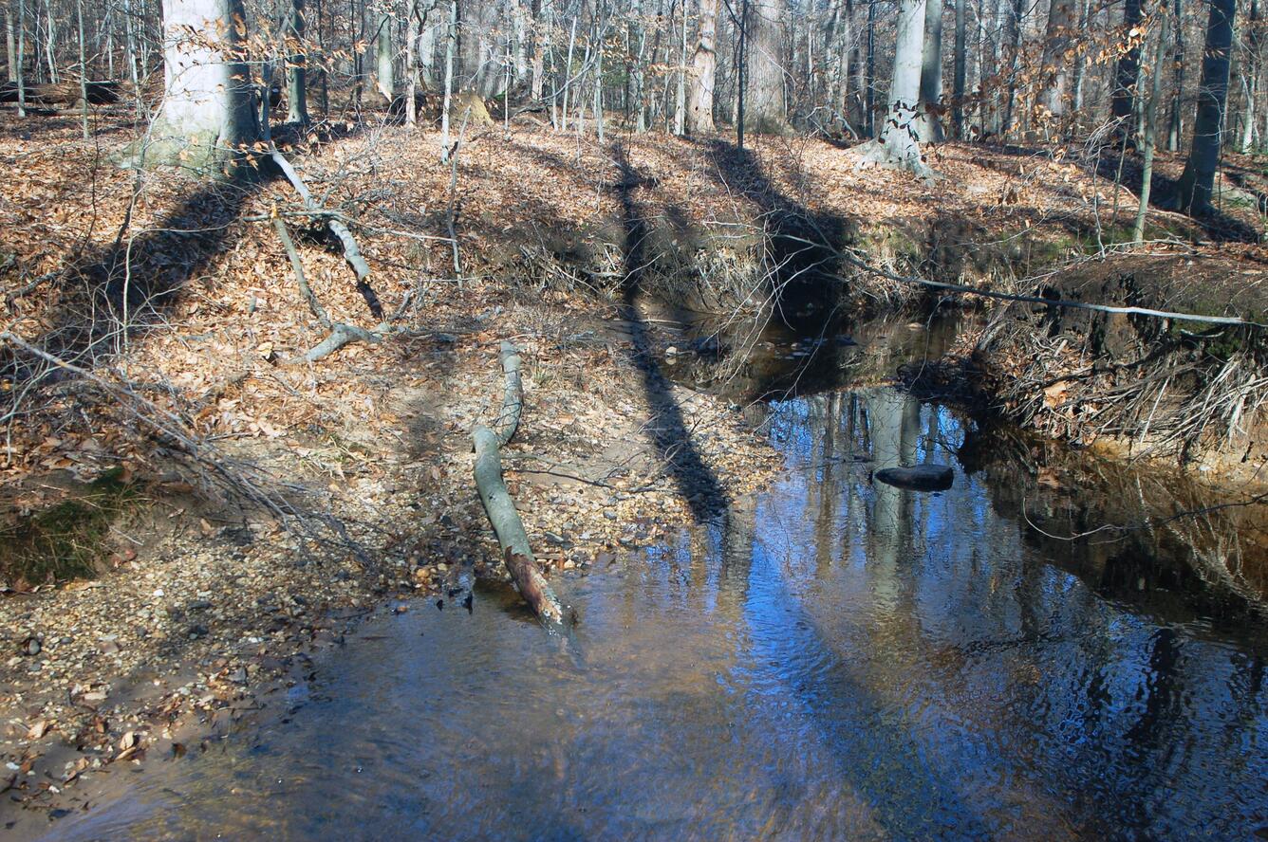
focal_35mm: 42
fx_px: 1478
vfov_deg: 31.8
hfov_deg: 46.4
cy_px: 421
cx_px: 634
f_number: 5.6
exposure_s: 1/125
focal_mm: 28
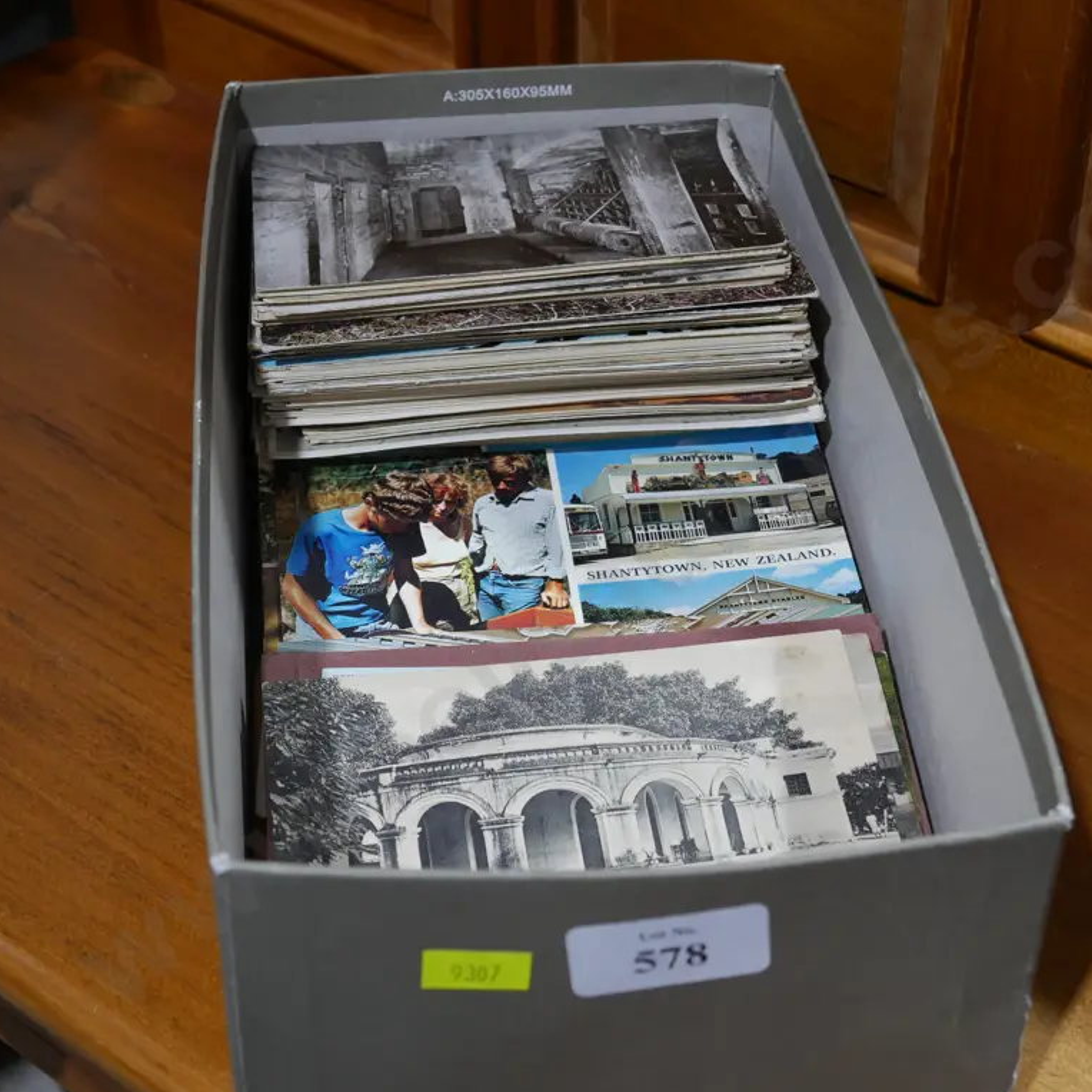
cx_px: 680
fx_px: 2284
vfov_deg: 26.9
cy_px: 548
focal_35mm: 64
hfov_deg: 26.8
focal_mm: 27
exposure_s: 1/60
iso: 400
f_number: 5.3
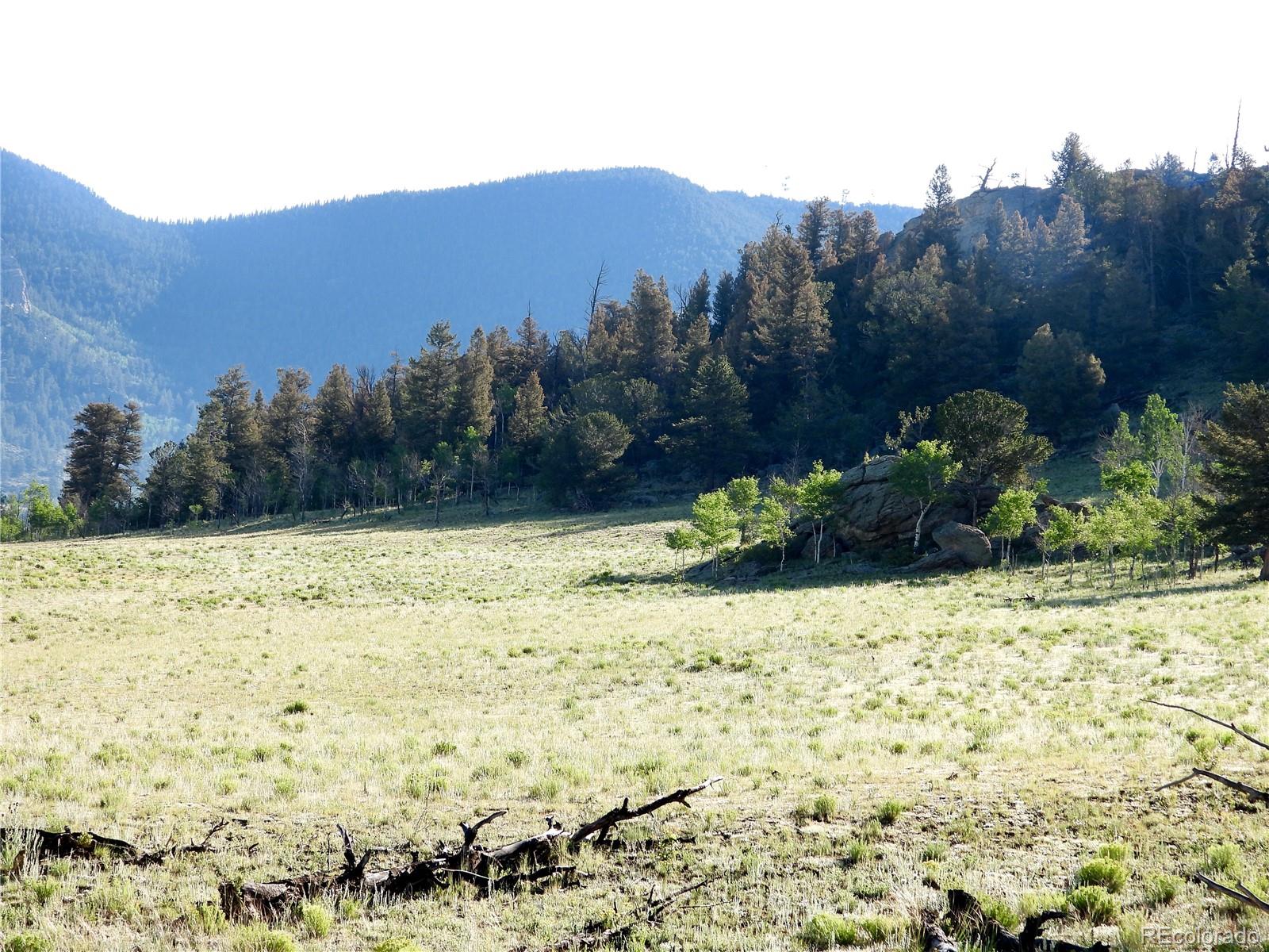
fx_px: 3556
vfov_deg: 15.2
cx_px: 634
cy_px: 476
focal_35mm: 97
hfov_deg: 20.2
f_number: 3.5
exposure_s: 1/250
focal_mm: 17.5
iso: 100
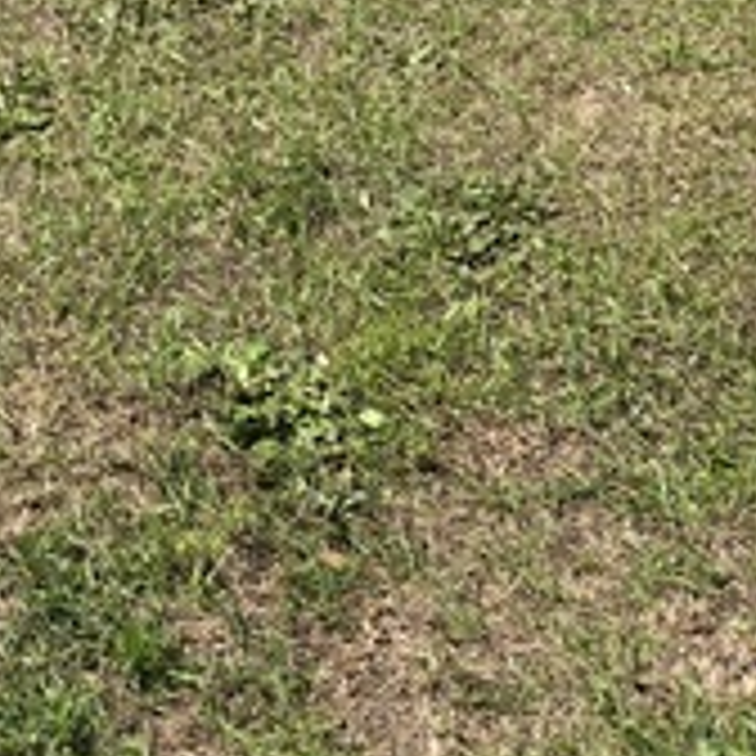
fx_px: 2397
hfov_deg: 17.3
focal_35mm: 97
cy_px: -914
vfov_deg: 14.0
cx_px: -72
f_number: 1.8
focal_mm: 5.4
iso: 25
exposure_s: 1/1493
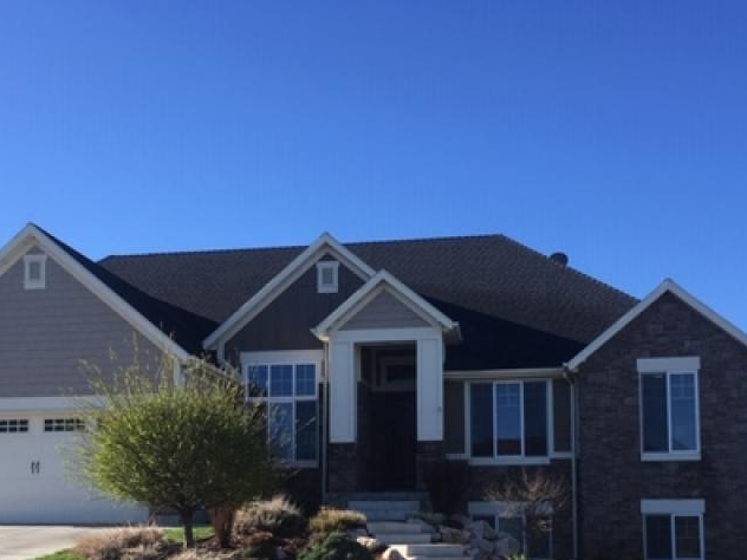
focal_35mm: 47
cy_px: 435
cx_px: 329
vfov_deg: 30.3
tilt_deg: +3.2
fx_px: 1014
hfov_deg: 40.4
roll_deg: -0.3
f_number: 2.2
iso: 25
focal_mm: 4.15
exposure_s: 1/864
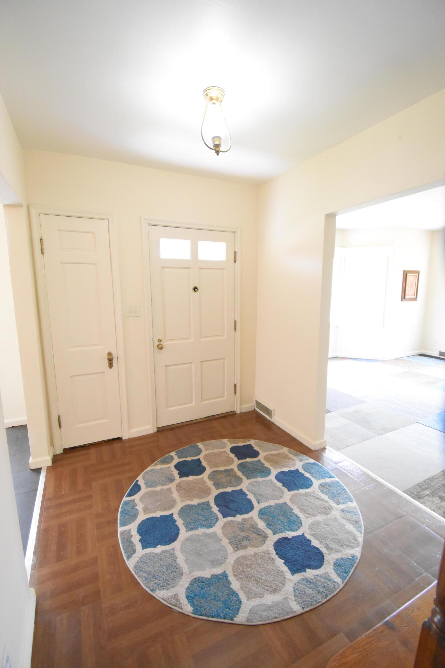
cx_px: 222
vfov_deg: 100.4
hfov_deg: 77.3
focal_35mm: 15
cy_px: 334
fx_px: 278
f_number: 4.5
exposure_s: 1/125
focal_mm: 10
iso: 4000
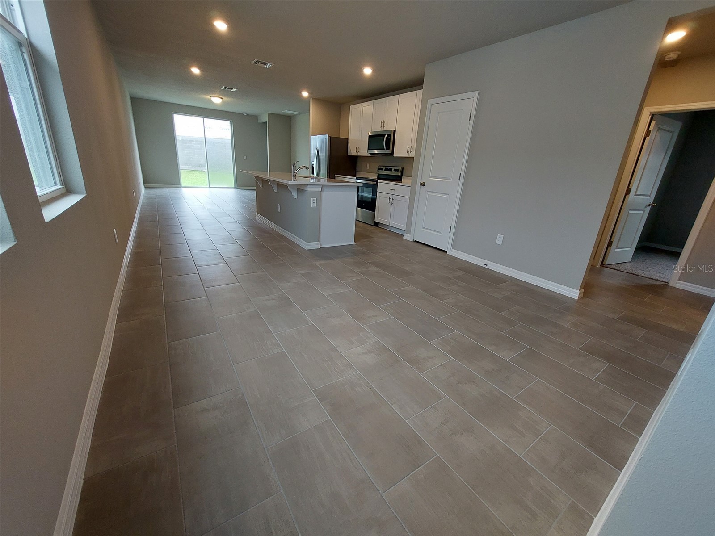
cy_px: 268
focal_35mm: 13
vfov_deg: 89.9
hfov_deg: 106.2
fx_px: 269
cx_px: 358
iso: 125
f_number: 2.2
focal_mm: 1.74
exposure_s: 1/60
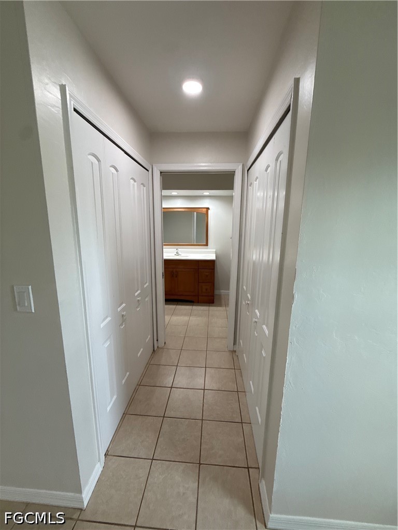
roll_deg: -1.1
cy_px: 265
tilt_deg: -8.6
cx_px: 199
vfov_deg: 102.1
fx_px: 215
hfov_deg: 85.7
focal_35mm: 14
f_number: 2.2
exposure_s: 1/120
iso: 160
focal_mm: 2.22
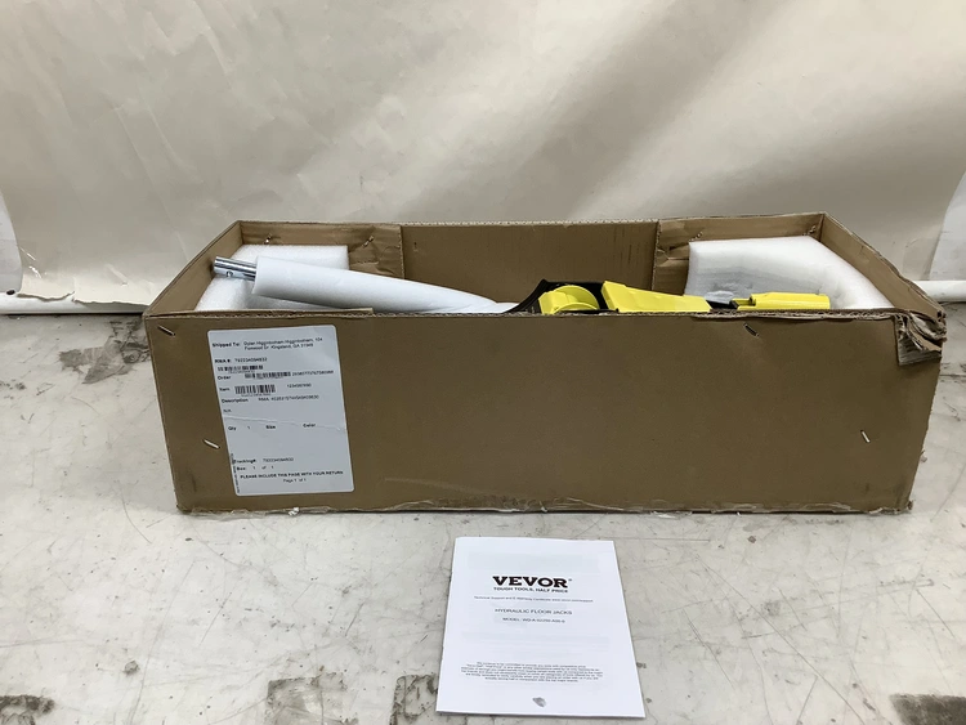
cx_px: 483
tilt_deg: -24.3
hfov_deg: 58.3
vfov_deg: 45.5
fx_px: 865
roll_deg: +0.7
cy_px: 362
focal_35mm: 31
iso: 80
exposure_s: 1/120
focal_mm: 3.3
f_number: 2.4
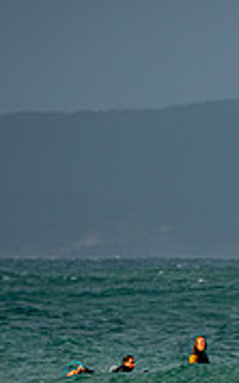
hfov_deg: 1.3
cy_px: 296
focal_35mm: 995
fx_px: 10386
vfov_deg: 2.1
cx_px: 482
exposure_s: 1/640
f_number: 5.6
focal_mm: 200
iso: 200
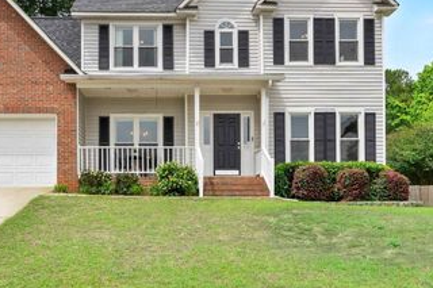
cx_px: 124
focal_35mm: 26
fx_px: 310
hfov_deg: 66.8
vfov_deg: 49.3
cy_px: 103
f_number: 6.3
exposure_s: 1/250
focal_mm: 11
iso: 200
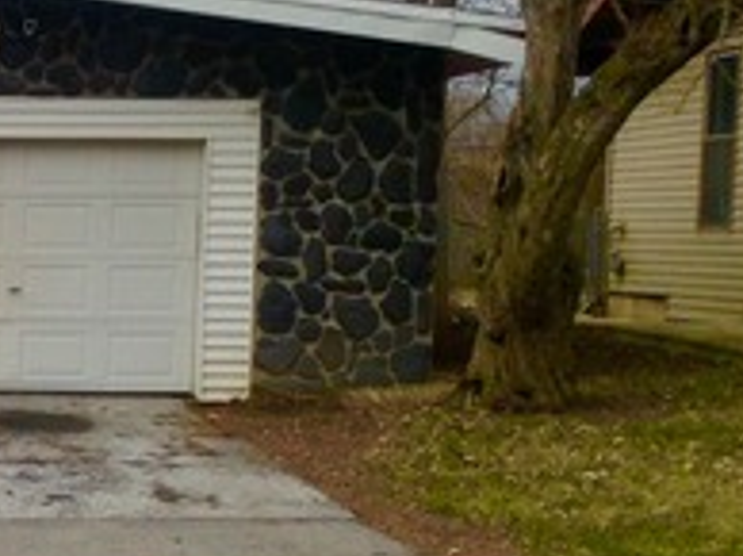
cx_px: -291
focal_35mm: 109
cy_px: 479
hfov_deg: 16.8
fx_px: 2337
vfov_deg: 13.5
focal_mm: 3.3
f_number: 2.4
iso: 25
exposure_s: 1/527
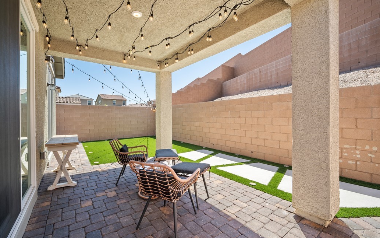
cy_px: 120
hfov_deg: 101.4
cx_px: 187
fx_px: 155
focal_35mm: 15
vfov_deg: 74.8
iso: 100
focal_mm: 14
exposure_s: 1/15
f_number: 9
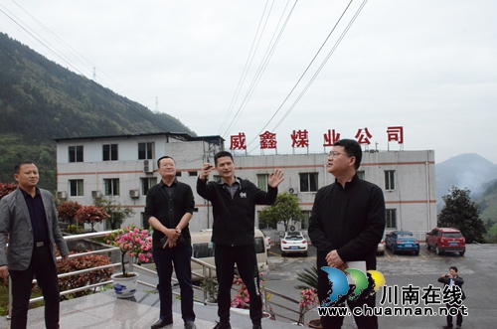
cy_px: 164
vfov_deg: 43.4
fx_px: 413
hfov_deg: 62.0
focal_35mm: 30
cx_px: 248
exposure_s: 1/1250
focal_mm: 20
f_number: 18
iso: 6400
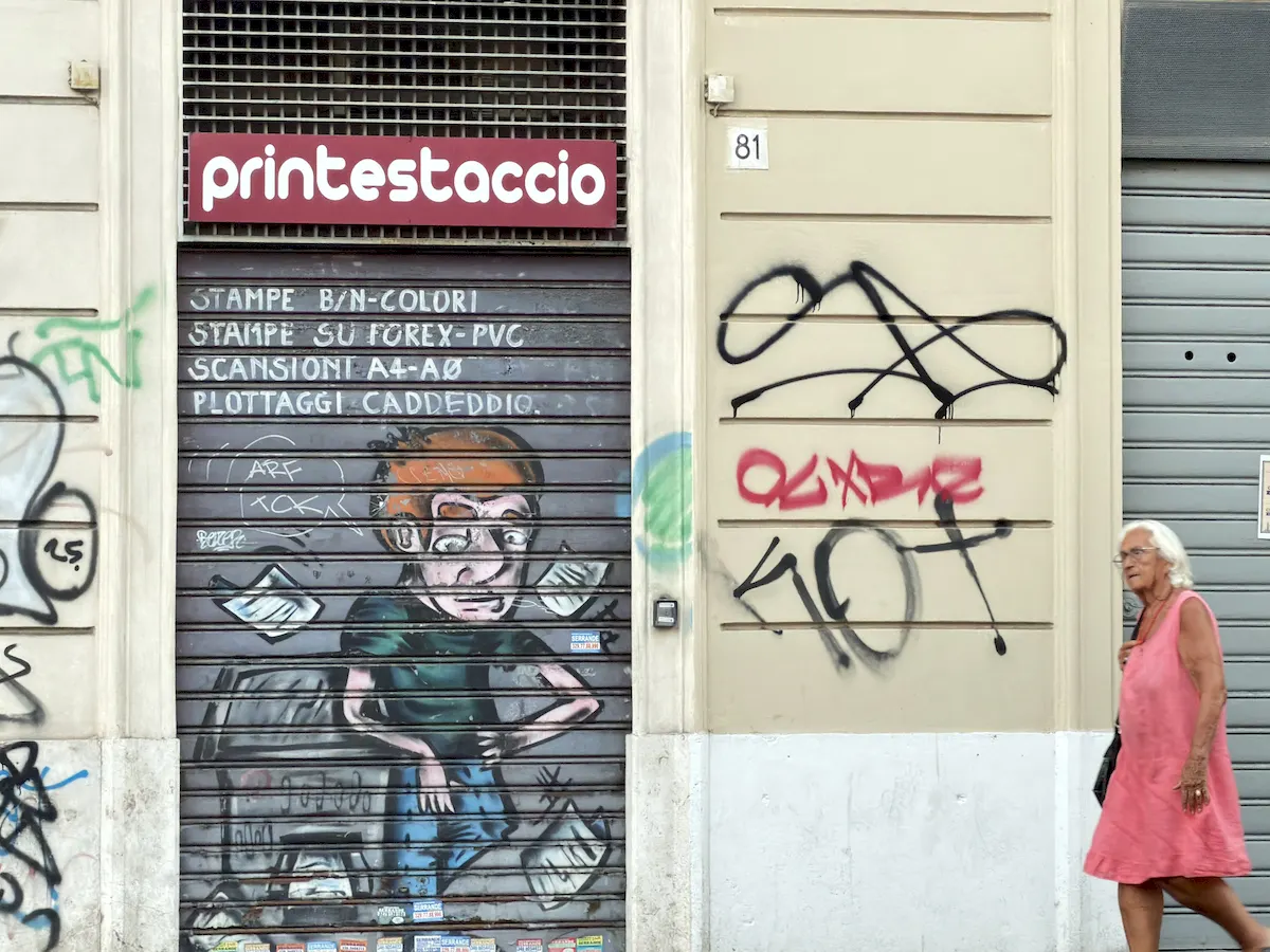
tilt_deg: +1.4
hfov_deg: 11.2
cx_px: 635
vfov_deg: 8.4
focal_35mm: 177
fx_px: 6494
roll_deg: +0.2
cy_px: 476
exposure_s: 1/94
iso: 400
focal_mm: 16.89
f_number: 2.8
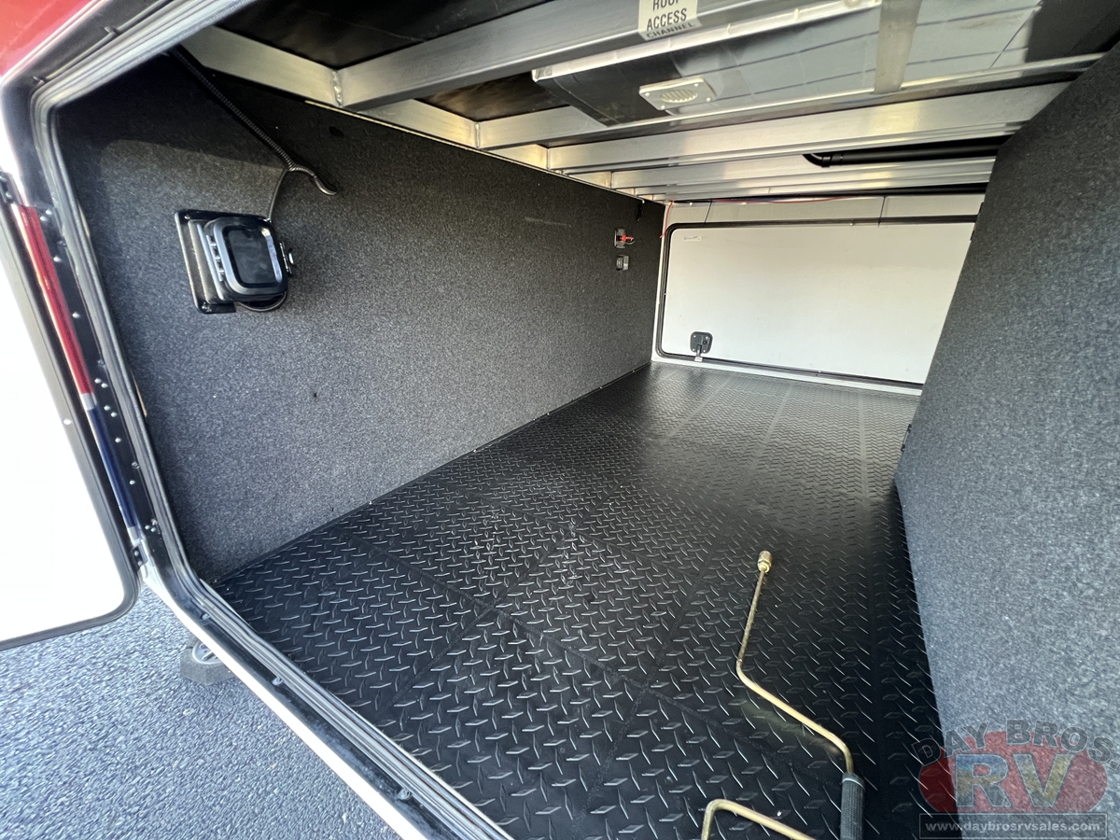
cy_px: 420
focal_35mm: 13
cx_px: 560
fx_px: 421
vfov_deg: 89.9
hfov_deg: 106.2
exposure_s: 1/60
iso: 320
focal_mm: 1.57
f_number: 1.8
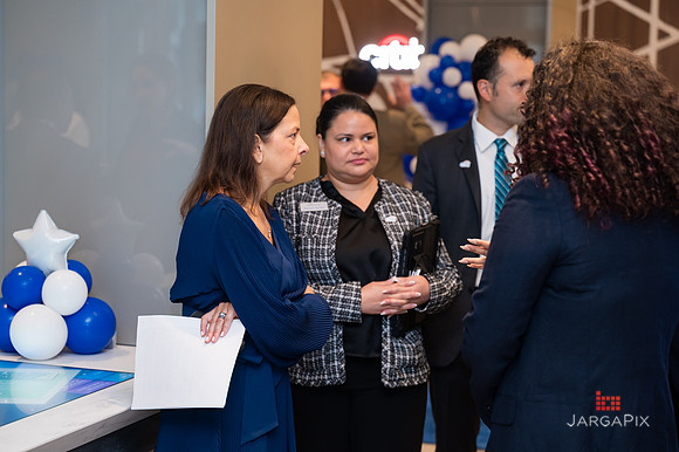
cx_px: 340
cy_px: 226
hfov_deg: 28.0
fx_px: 1363
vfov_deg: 18.8
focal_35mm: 72
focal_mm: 72
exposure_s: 1/160
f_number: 3.2
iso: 800
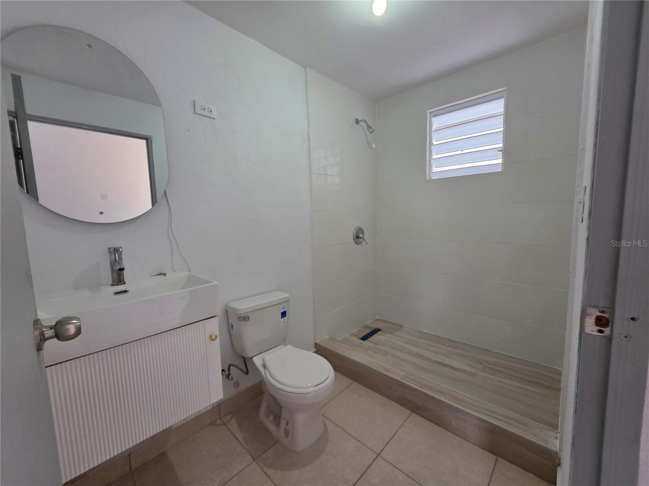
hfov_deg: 106.2
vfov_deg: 89.9
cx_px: 324
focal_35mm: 13
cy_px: 243
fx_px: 244
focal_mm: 2.2
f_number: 1.9
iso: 125
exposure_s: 1/120
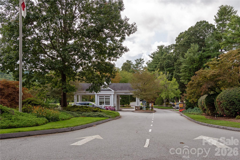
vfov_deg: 35.1
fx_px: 253
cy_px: 80
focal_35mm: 38
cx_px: 120
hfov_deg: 50.7
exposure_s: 1/800
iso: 200
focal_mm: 38
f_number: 7.1
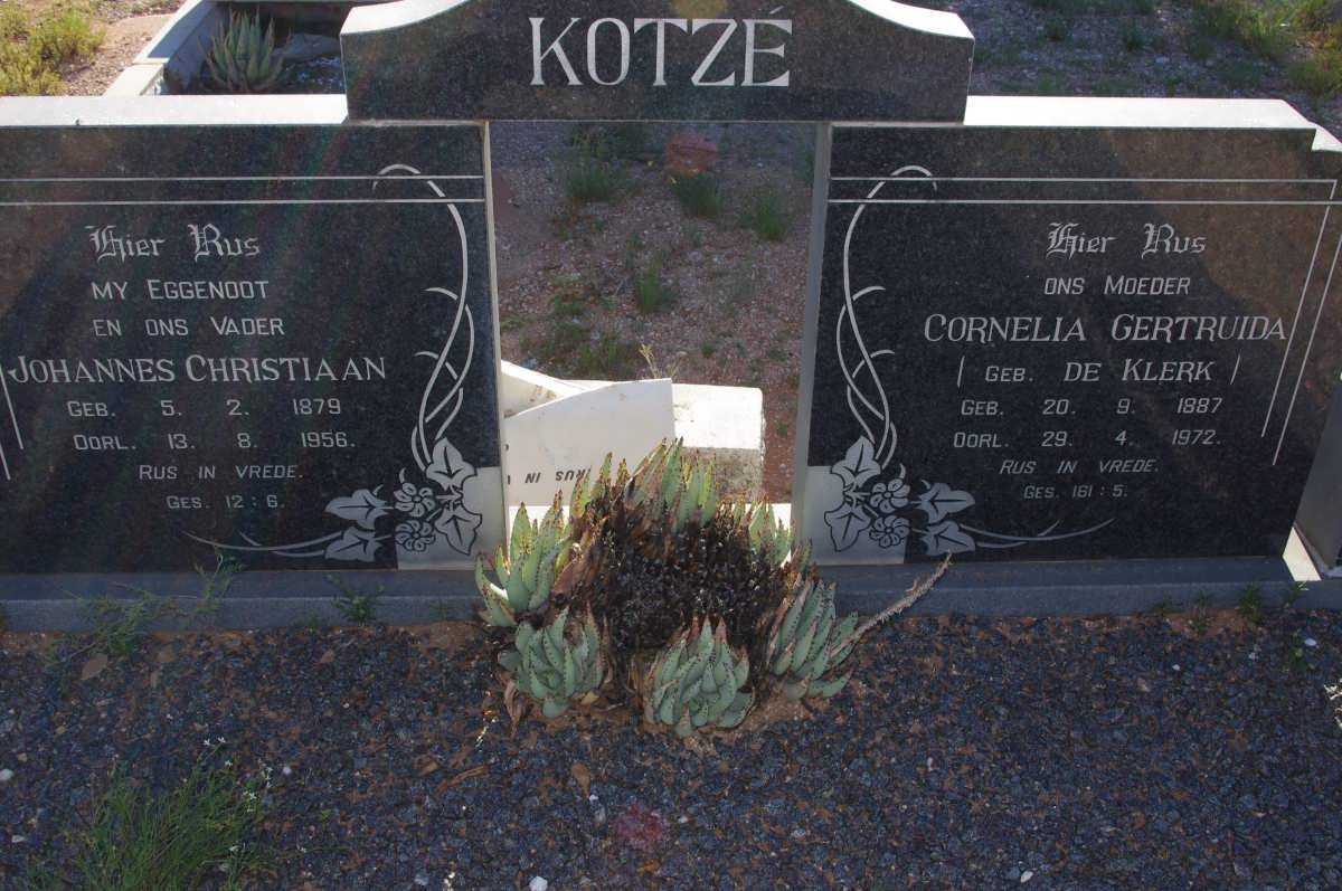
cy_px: 446
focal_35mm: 36
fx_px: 1340
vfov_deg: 36.8
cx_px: 671
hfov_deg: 53.2
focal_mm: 24.38
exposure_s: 1/60
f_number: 11
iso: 200
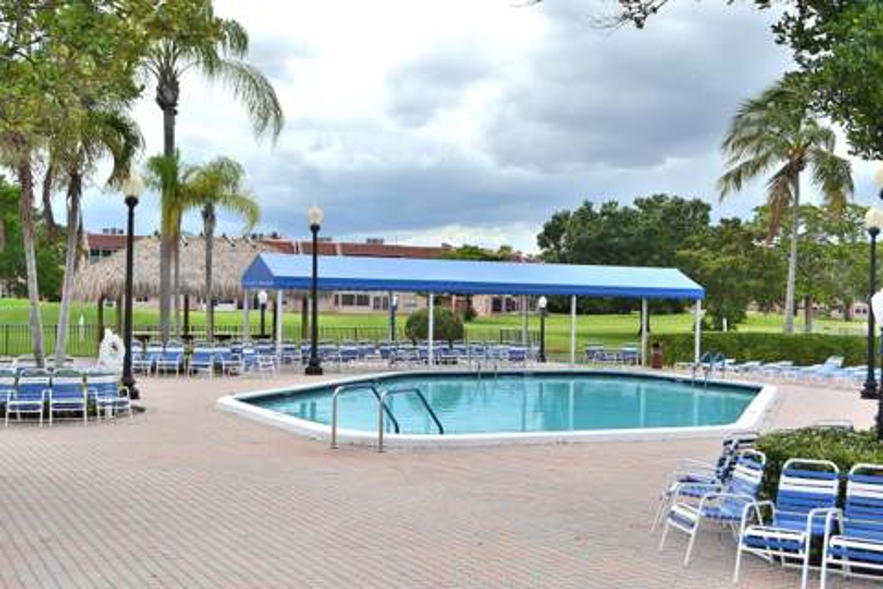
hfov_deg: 41.1
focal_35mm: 48
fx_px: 1177
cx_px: 442
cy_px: 294
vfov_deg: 28.1
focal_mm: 32
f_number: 8
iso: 100
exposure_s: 1/250
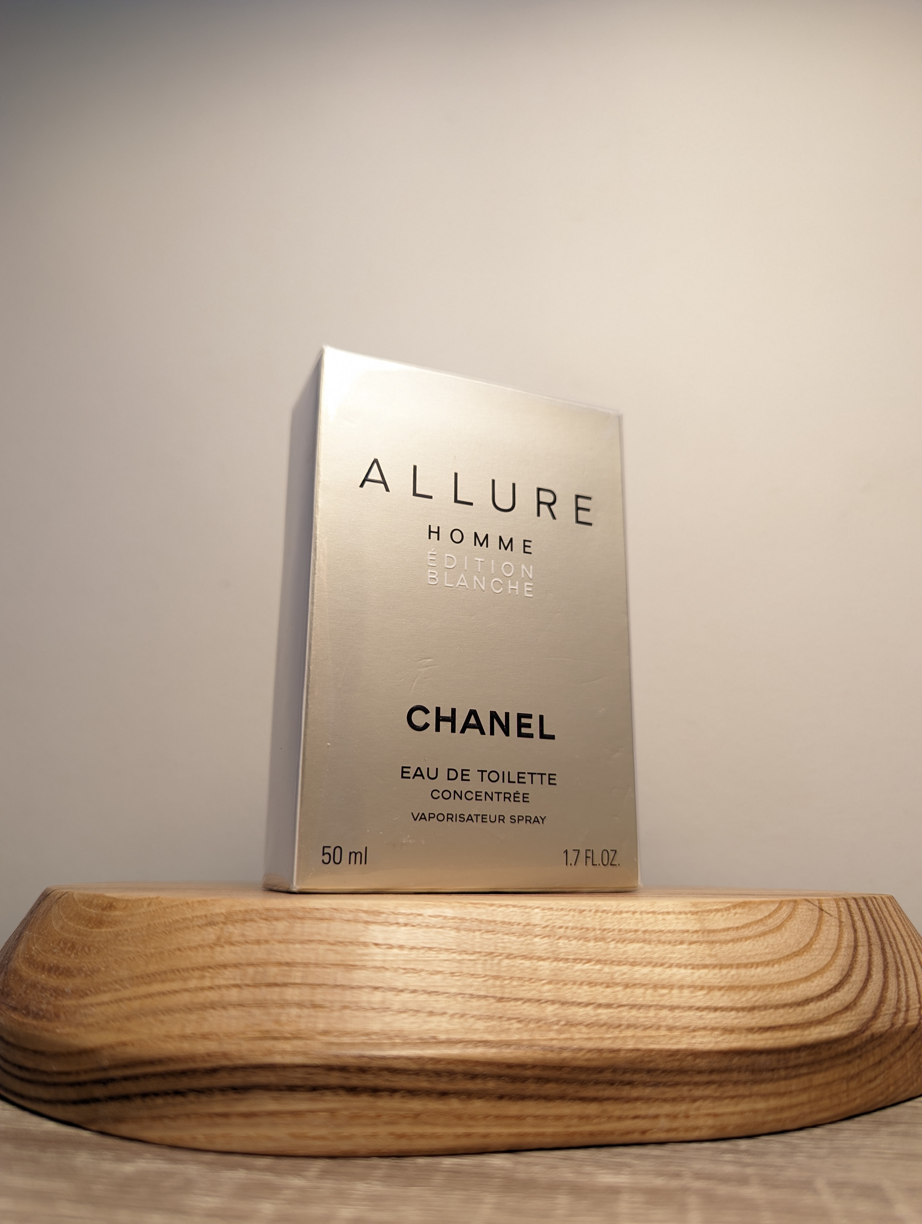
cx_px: 461
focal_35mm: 24
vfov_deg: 71.5
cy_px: 612
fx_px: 850
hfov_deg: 56.9
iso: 73
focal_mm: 6.81
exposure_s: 1/90
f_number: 1.85
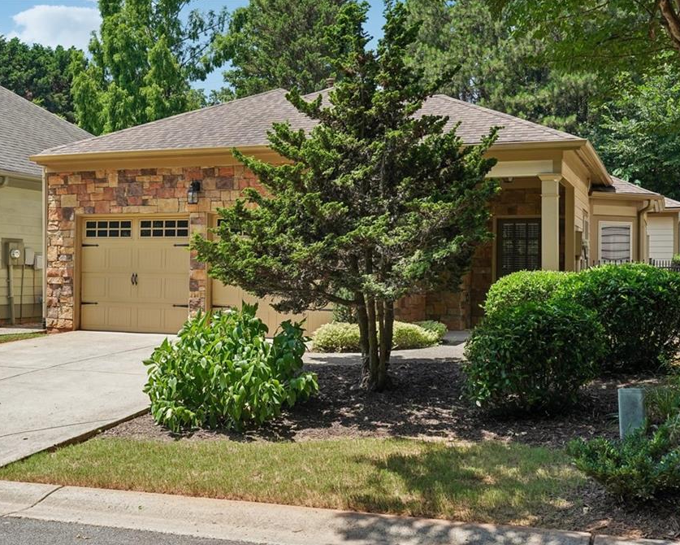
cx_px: 320
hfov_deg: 46.2
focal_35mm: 40
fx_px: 797
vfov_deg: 37.7
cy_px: 275
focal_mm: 34.5
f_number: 8
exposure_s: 1/800
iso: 800
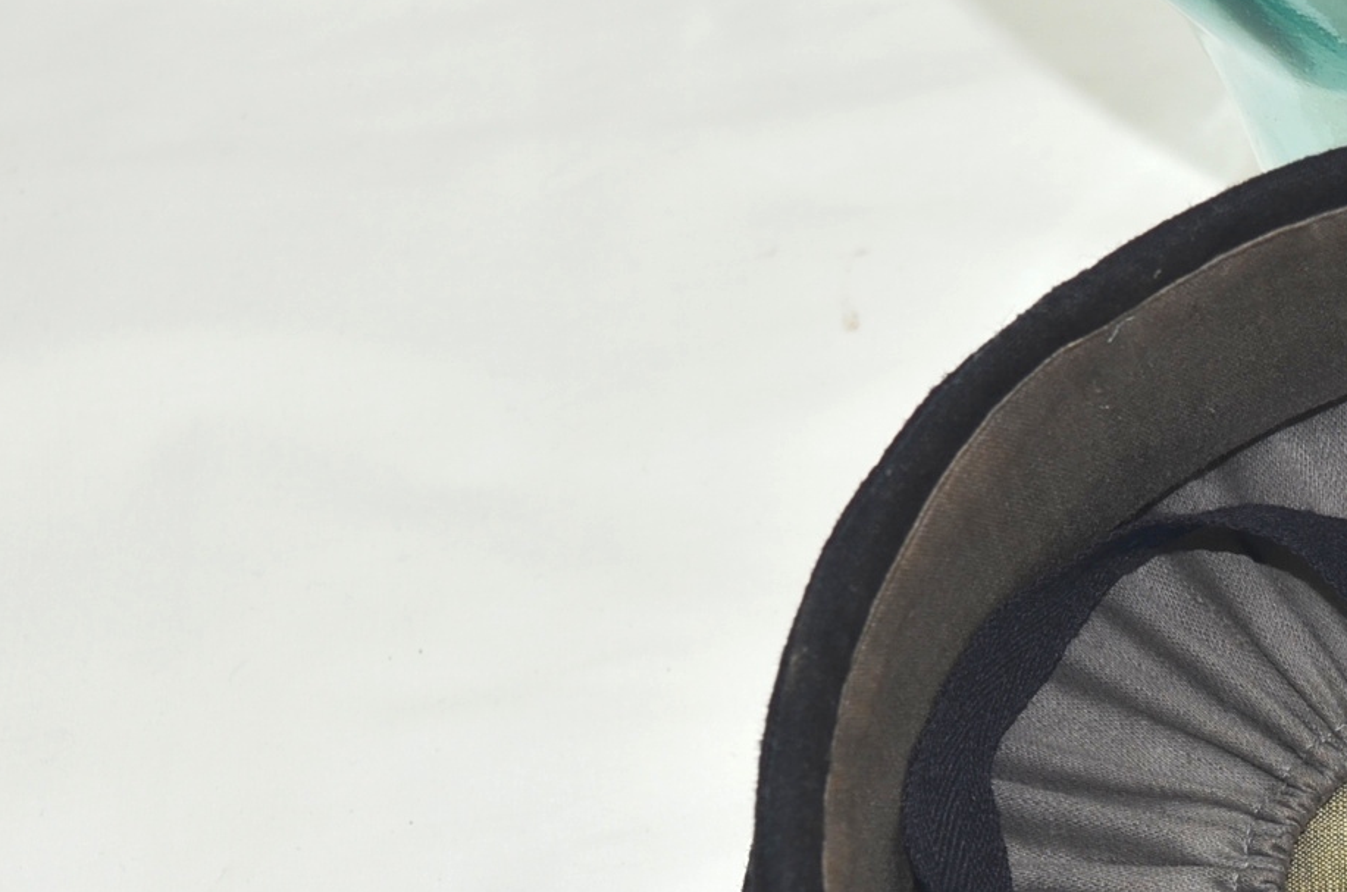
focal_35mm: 129
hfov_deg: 15.4
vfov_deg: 10.5
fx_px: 4816
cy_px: 898
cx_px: 1556
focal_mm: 32
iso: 100
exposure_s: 1/250
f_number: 5.6
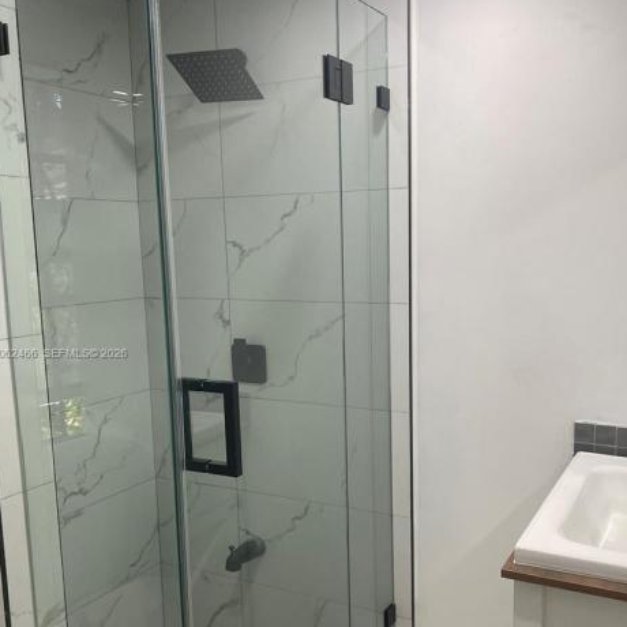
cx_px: 343
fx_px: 738
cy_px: 354
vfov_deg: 45.9
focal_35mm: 36
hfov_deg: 46.0
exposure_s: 1/120
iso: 80
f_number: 1.8
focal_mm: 4.25
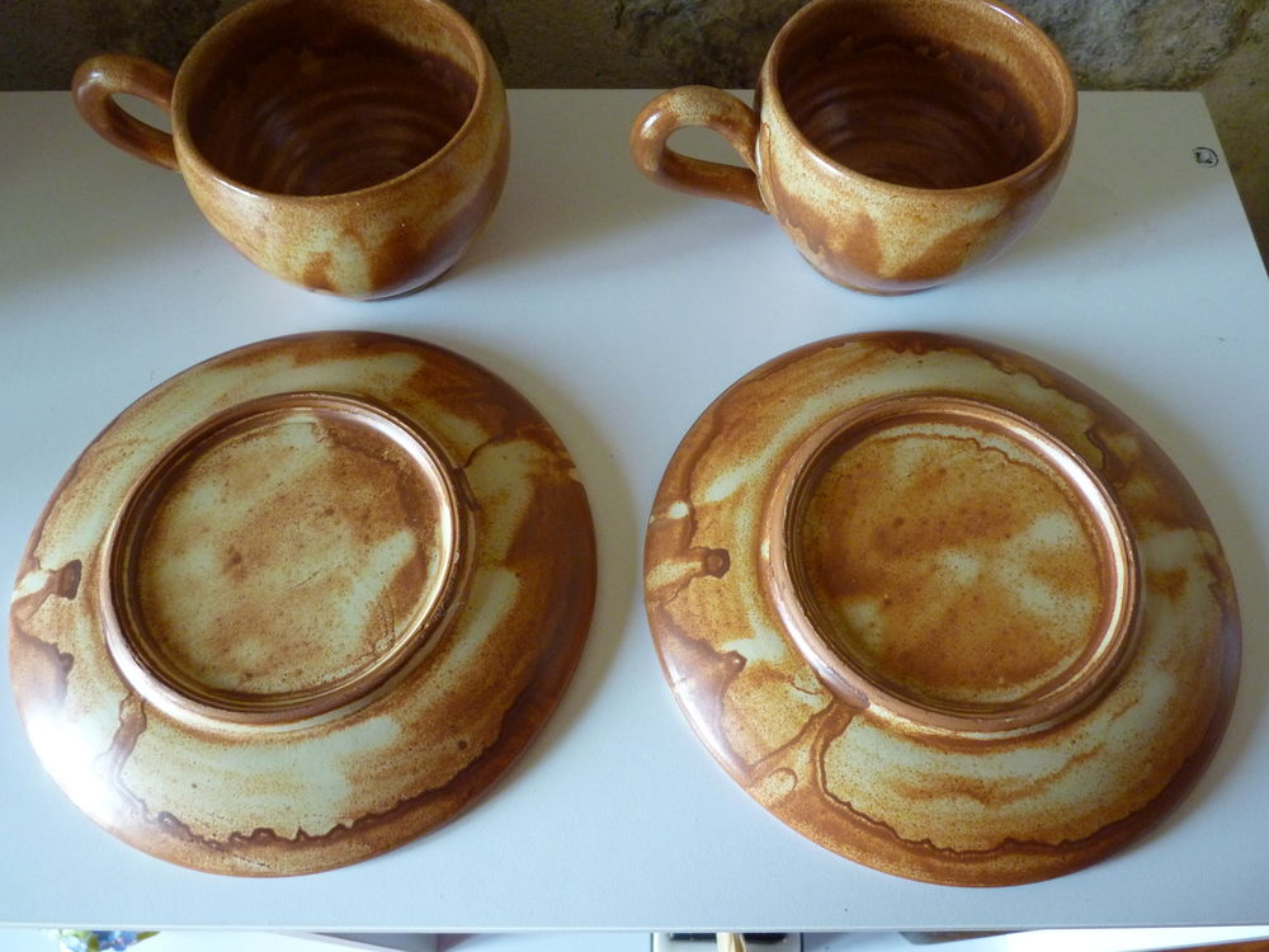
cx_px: 634
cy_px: 476
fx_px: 990
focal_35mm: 27
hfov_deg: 65.3
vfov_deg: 51.4
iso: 400
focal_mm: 4.8
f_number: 2.8
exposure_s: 1/20
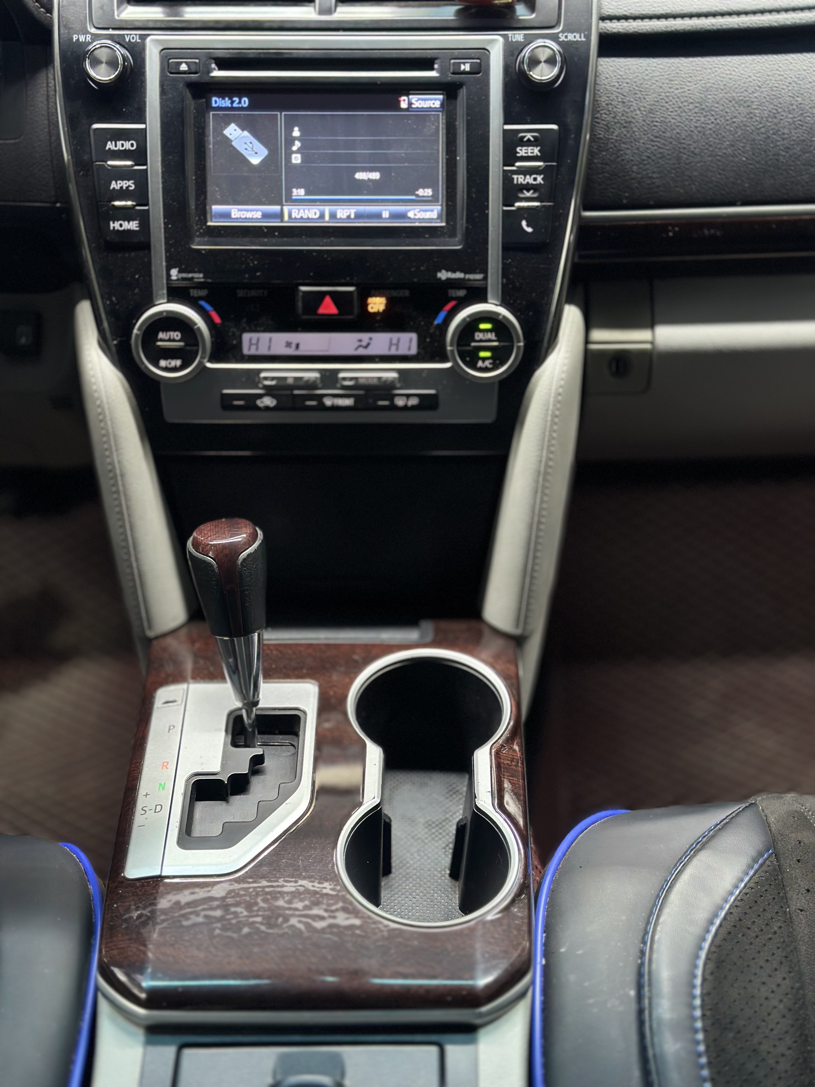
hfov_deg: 30.3
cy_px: 544
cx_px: 408
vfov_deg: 39.7
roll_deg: -1.2
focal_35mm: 48
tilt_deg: -34.5
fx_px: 1507
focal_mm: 6.86
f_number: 1.78
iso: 160
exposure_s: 1/50
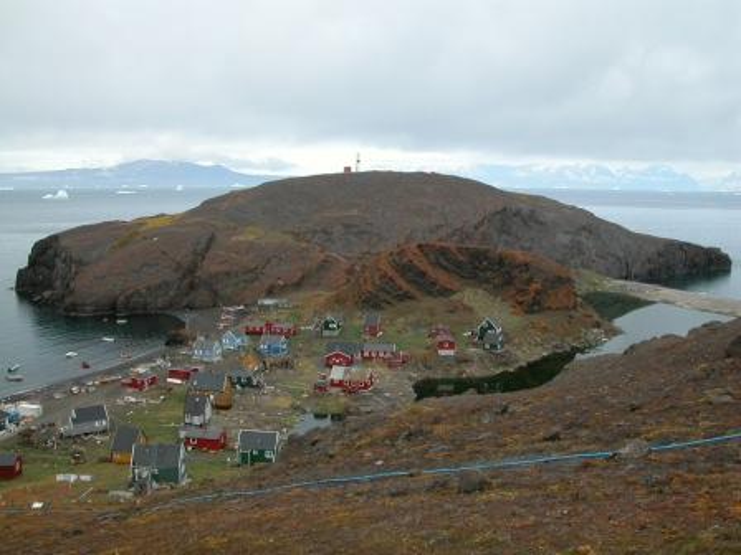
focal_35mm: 35
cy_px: 278
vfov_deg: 40.7
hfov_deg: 52.6
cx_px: 370
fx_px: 749
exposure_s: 1/188
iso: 100
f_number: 5
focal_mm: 8.9
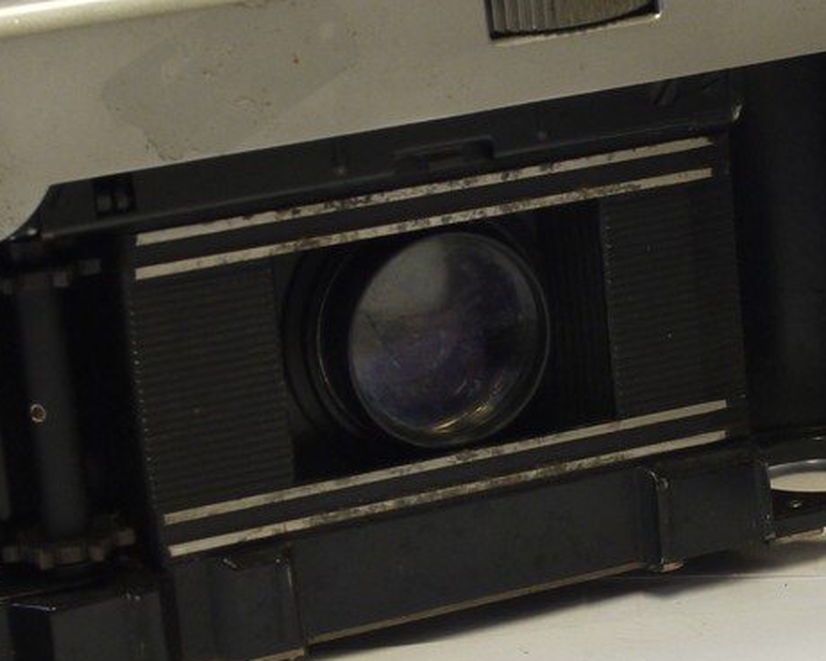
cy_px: 459
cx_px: 717
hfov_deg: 12.6
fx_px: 3717
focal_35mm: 152
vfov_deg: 10.2
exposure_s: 1/15
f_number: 9
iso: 400
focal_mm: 30
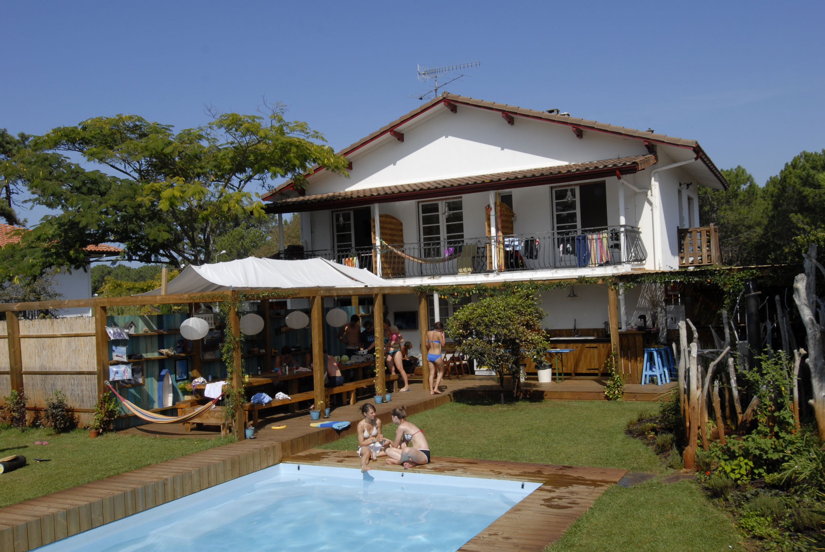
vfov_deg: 40.1
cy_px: 276
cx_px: 412
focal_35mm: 33
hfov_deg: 57.2
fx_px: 757
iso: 200
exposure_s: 1/400
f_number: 11
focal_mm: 22
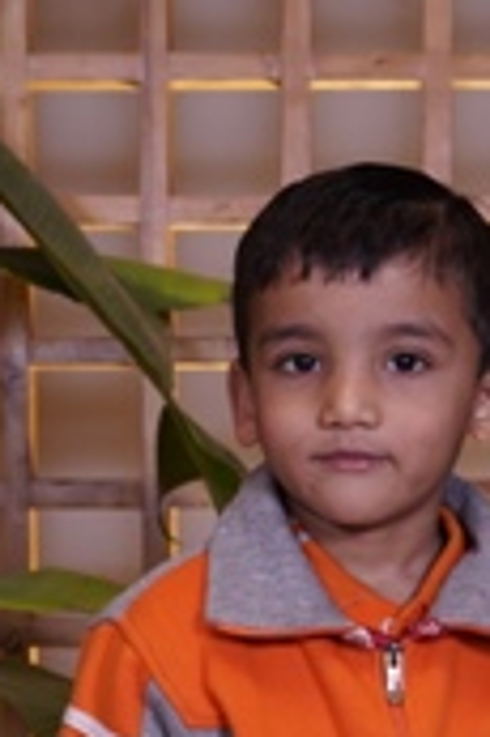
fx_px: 2864
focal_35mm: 140
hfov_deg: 9.8
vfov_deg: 14.6
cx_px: 388
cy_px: 599
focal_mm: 36
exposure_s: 1/125
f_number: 4.5
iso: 400
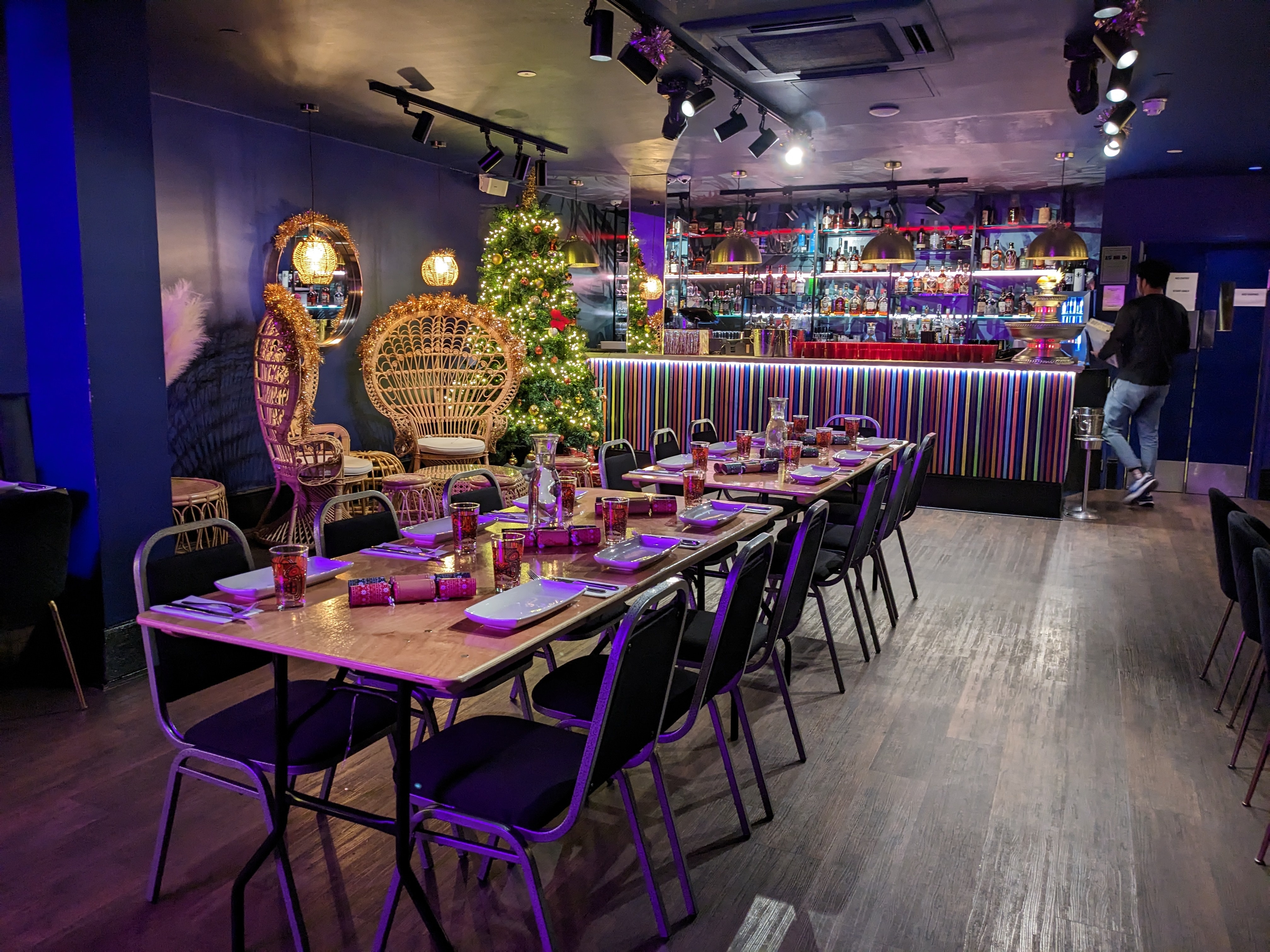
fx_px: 991
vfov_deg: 51.4
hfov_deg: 65.3
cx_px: 635
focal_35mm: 27
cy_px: 476
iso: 113
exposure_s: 1/25
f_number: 1.73
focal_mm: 4.38
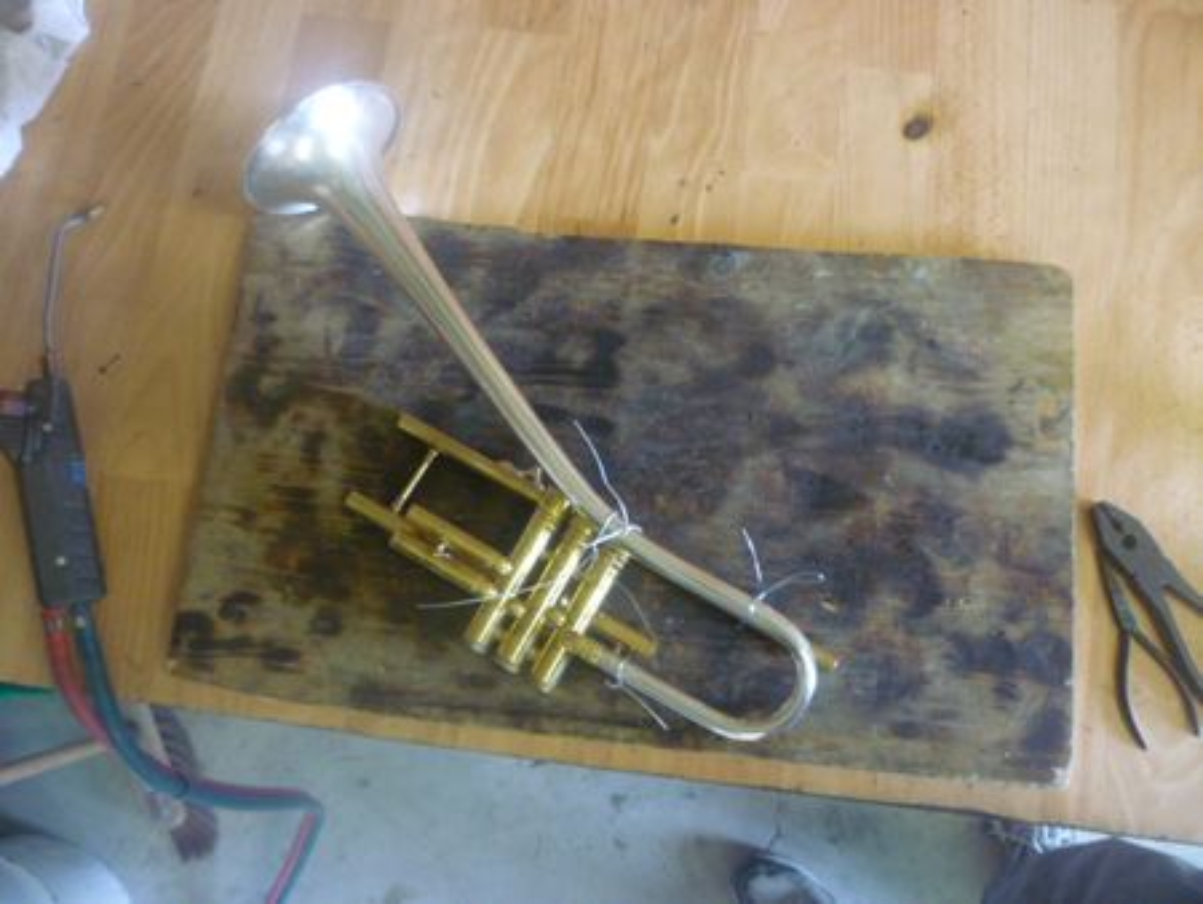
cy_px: 452
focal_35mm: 29
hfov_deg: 61.6
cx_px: 602
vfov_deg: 48.3
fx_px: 1008
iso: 400
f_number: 3.3
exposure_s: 1/25
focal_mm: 5.2
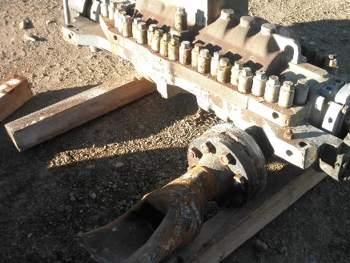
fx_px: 415
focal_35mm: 41
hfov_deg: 45.1
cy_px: 123
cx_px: 232
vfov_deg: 35.1
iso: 64
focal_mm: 5
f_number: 3
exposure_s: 1/200
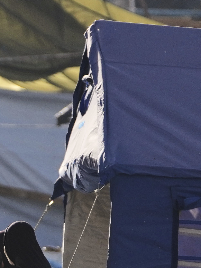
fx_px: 9814
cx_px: -79
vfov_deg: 1.6
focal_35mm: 1268
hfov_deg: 1.2
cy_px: 334
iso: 250
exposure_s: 1/5000
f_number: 2.8
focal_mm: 200
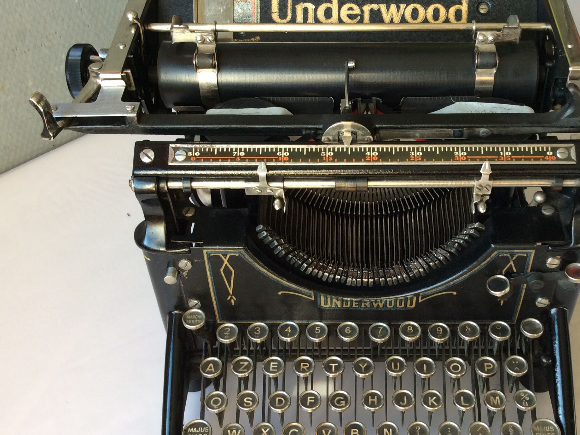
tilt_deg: -46.9
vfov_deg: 32.1
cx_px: 349
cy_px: 246
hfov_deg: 41.9
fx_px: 754
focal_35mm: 45
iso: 32
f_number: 2.4
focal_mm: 3.3
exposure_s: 1/50
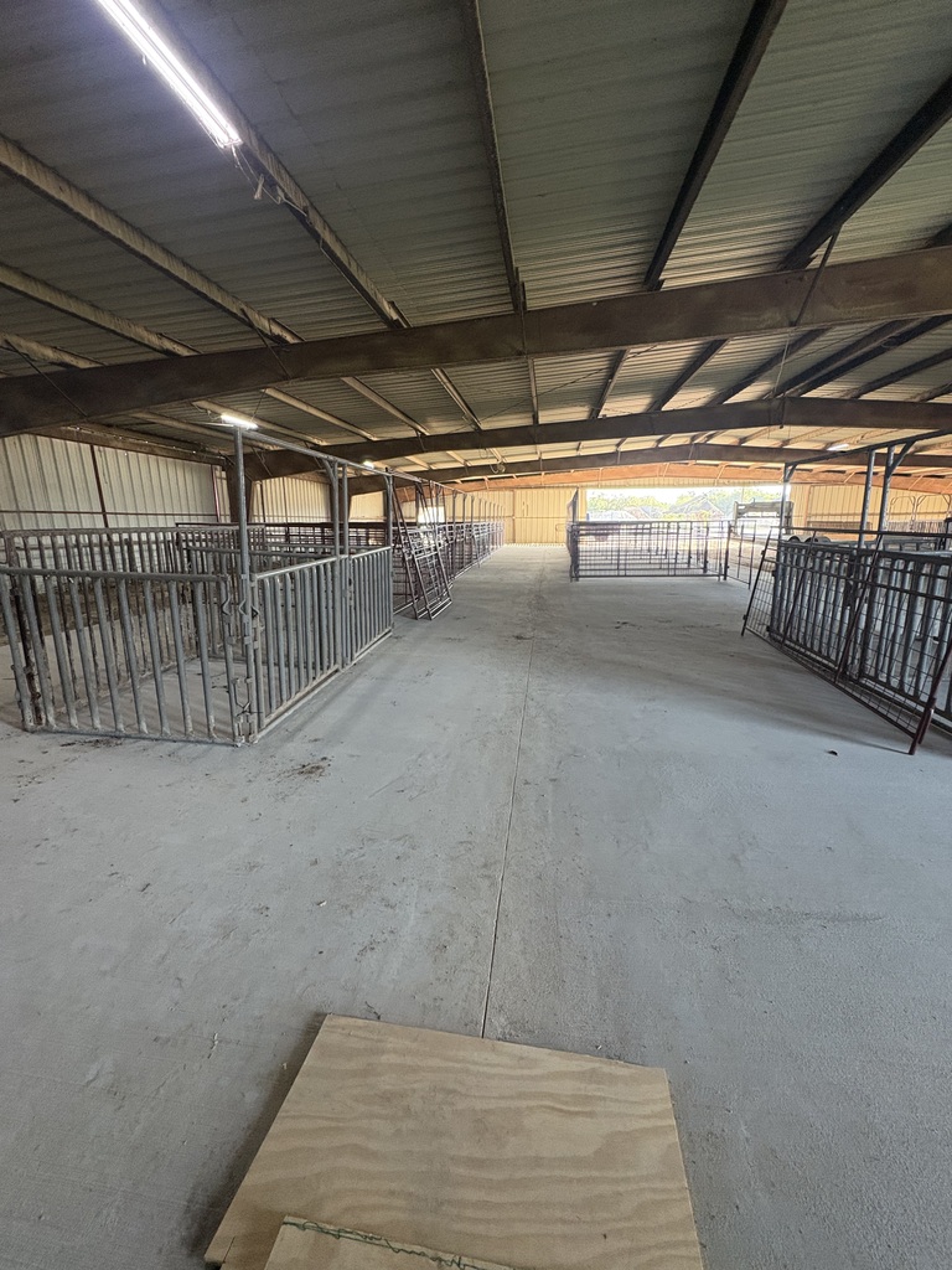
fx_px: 513
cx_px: 476
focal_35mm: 14
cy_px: 635
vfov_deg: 102.1
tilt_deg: -11.7
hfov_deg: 85.7
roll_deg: +0.5
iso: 400
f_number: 2.2
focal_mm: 2.22
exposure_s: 1/120
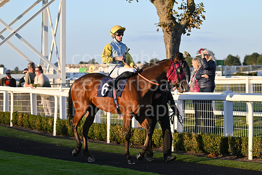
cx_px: 131
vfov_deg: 8.6
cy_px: 88
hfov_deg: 12.8
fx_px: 1165
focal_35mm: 160
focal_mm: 160
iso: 640
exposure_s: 1/1250
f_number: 6.3
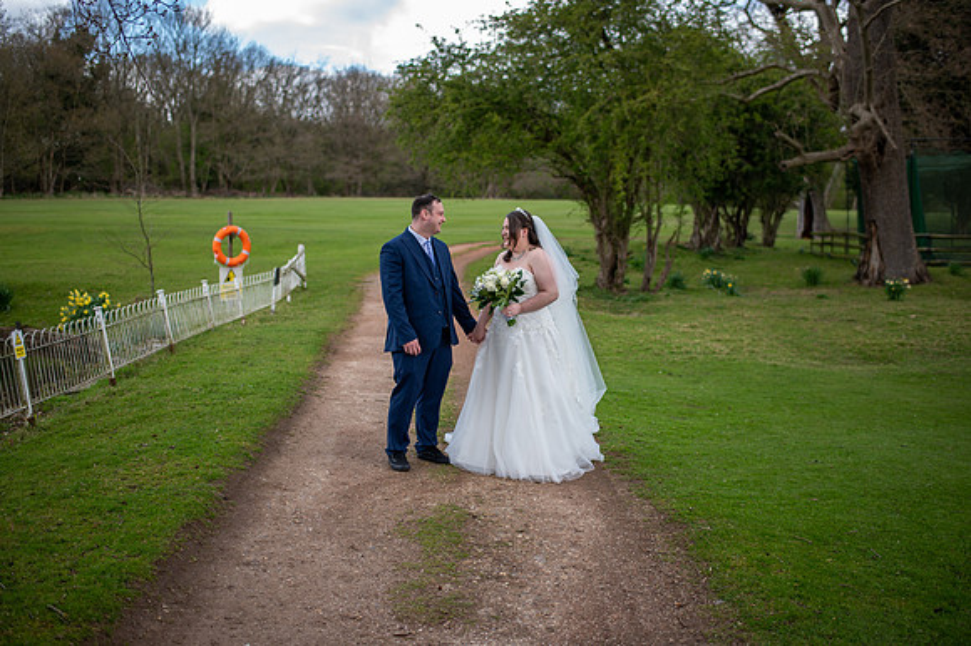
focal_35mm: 38
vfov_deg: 34.7
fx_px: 1034
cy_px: 323
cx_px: 486
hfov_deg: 50.3
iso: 100
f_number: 1.8
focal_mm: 35
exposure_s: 1/640
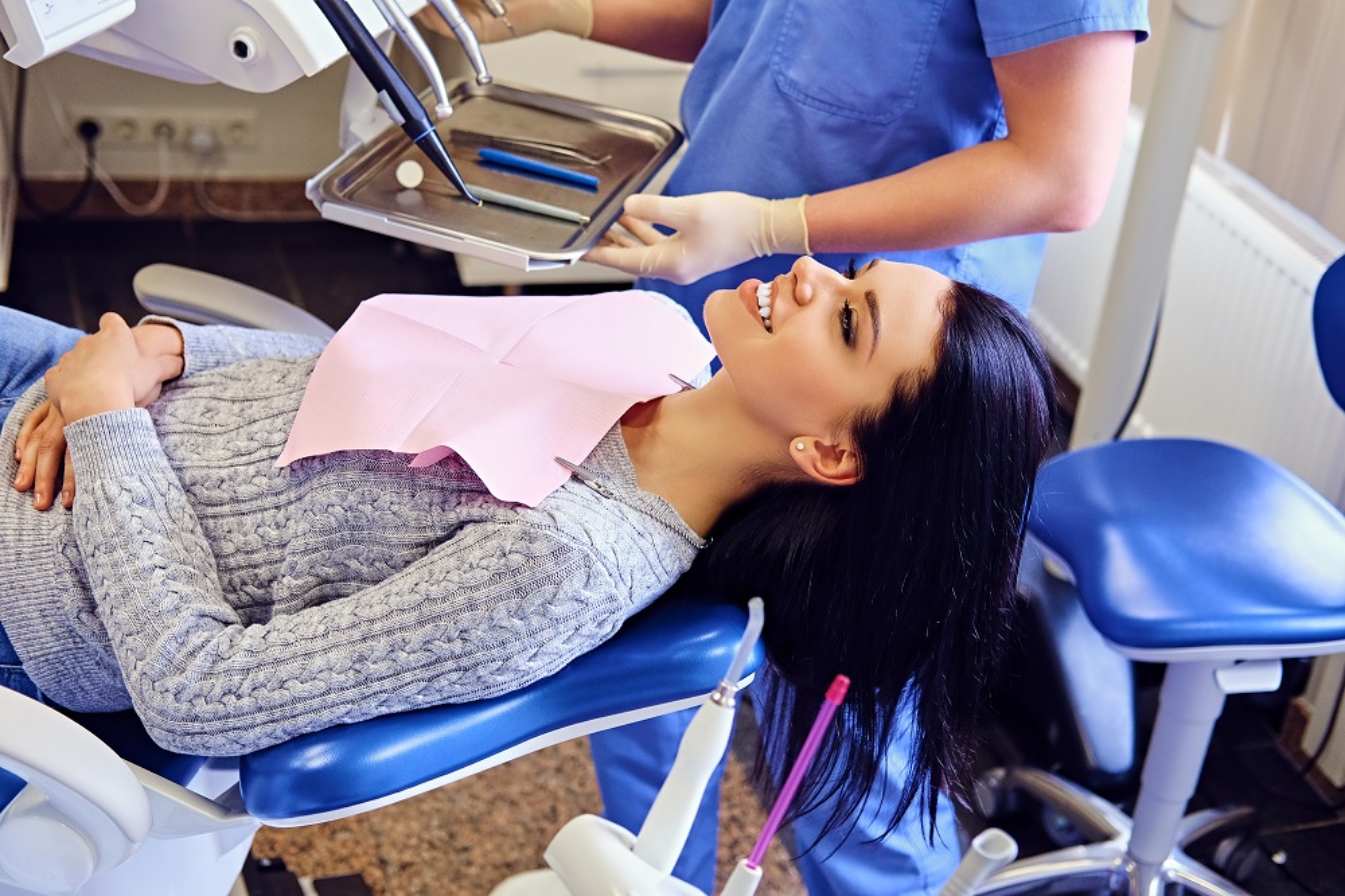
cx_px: 672
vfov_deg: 25.5
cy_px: 448
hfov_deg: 37.5
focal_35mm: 53
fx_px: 1979
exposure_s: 1/125
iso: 400
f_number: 2.8
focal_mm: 35
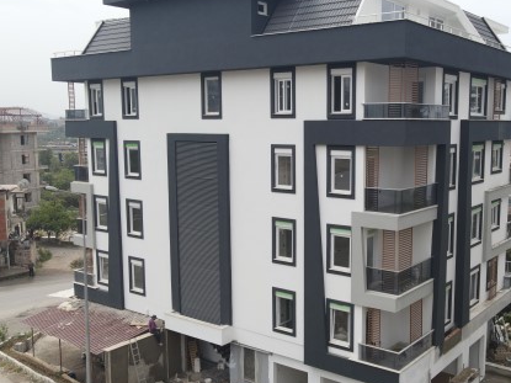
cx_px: 315
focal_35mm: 37
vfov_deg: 38.6
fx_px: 546
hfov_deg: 49.7
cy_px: 201
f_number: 2.8
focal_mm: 4.5
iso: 100
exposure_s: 1/500
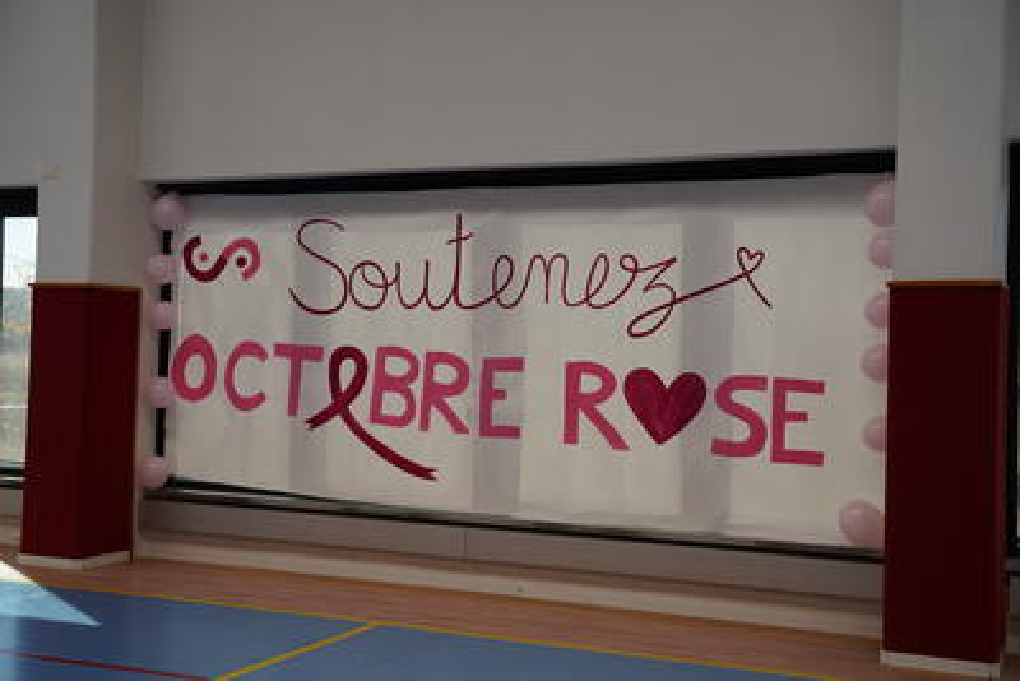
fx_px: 1256
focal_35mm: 44
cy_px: 340
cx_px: 510
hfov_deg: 44.2
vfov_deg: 30.3
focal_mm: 44.3
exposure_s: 1/160
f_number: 4
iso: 160
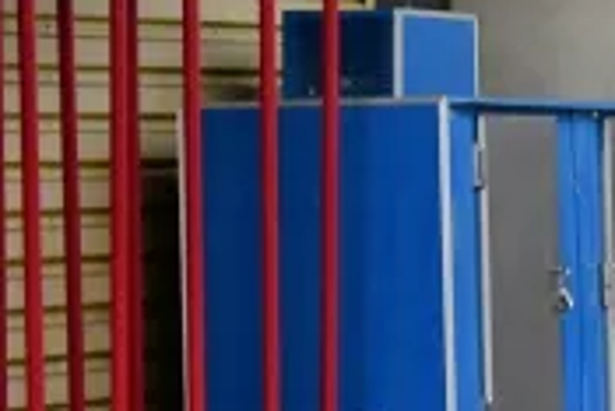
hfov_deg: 5.6
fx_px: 6124
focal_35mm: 358
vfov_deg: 3.8
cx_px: 1248
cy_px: 381
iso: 3200
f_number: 3.2
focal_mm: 55
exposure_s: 1/8000
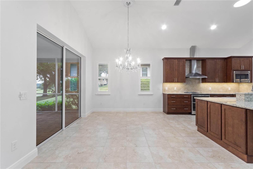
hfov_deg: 100.4
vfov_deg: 77.3
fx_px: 105
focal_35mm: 15
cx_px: 126
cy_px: 84
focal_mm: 10
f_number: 7.1
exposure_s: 1/4
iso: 320
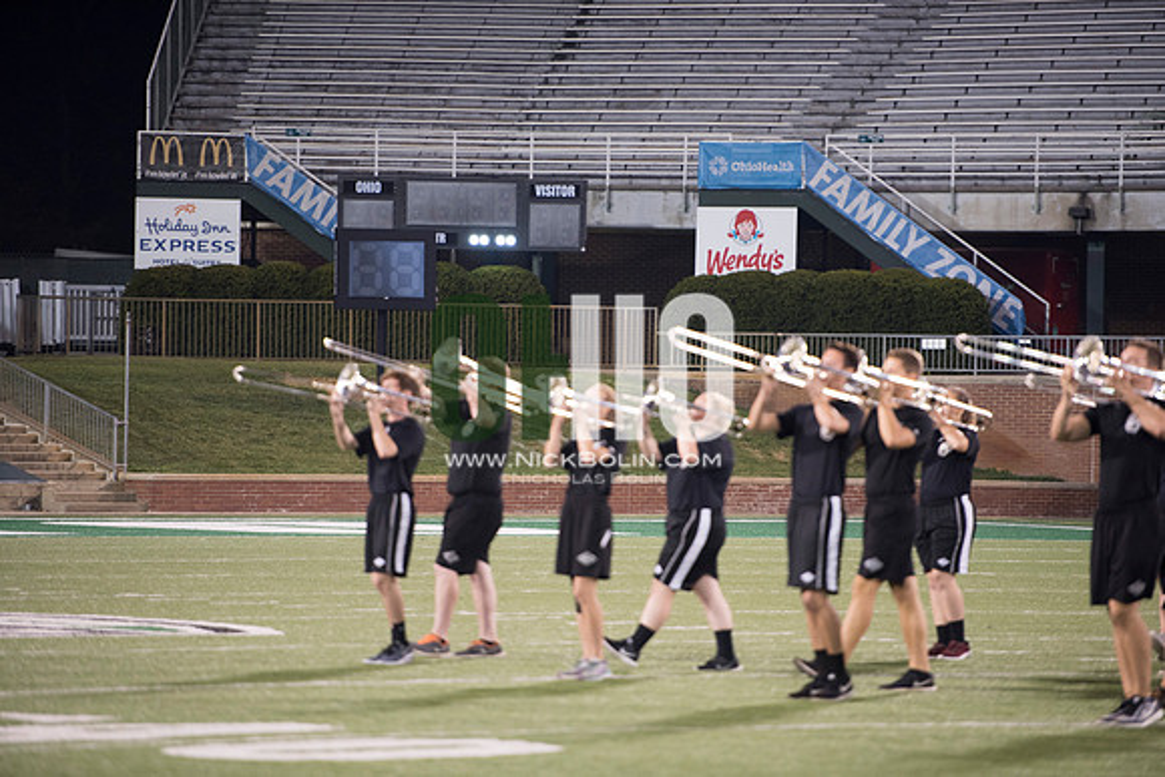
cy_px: 388
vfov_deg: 6.9
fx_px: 6473
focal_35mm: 200
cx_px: 582
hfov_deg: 10.3
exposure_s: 1/320
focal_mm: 200
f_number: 2.8
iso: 1000
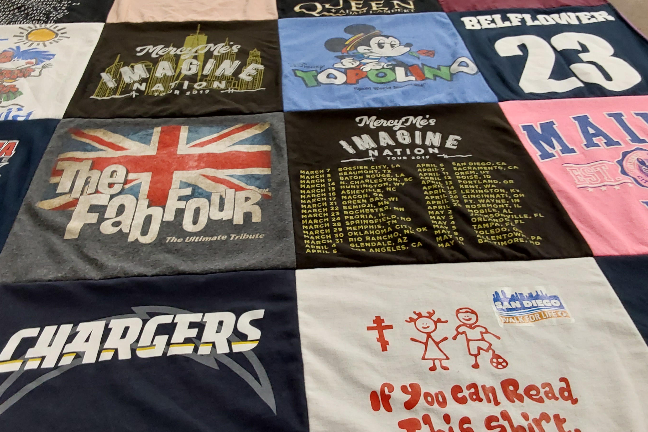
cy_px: 204
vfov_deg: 37.8
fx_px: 630
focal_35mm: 35
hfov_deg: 54.4
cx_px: 296
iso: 125
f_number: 1.9
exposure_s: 1/60
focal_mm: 2.91
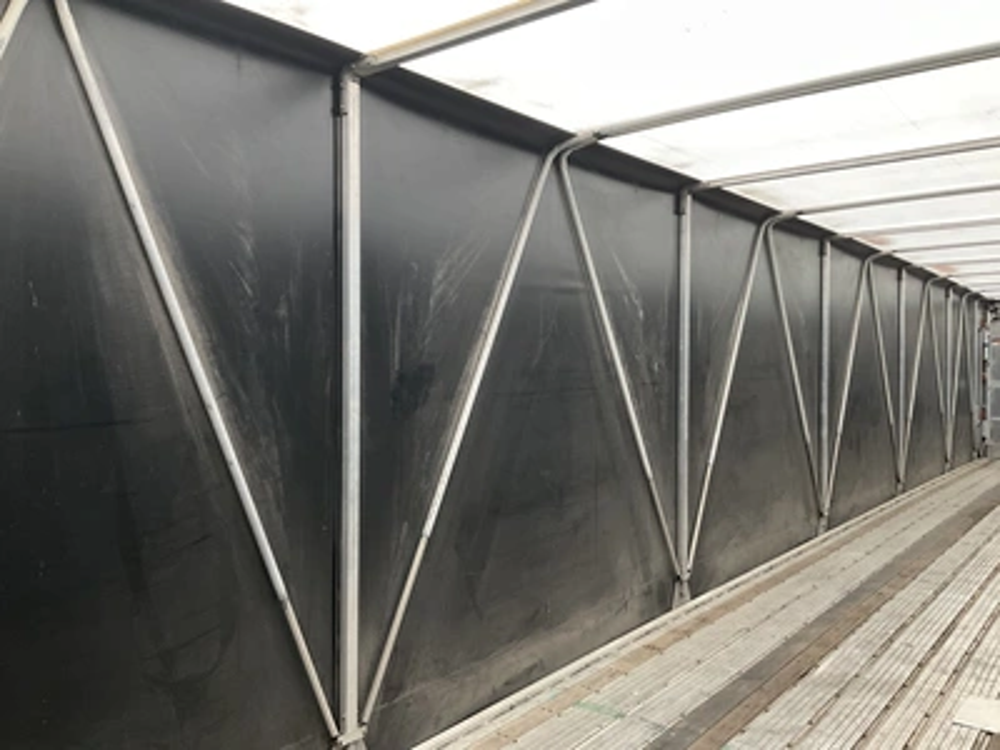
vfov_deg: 48.2
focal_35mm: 29
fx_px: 838
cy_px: 375
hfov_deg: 61.7
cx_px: 500
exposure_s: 1/60
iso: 100
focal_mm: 3
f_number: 1.8
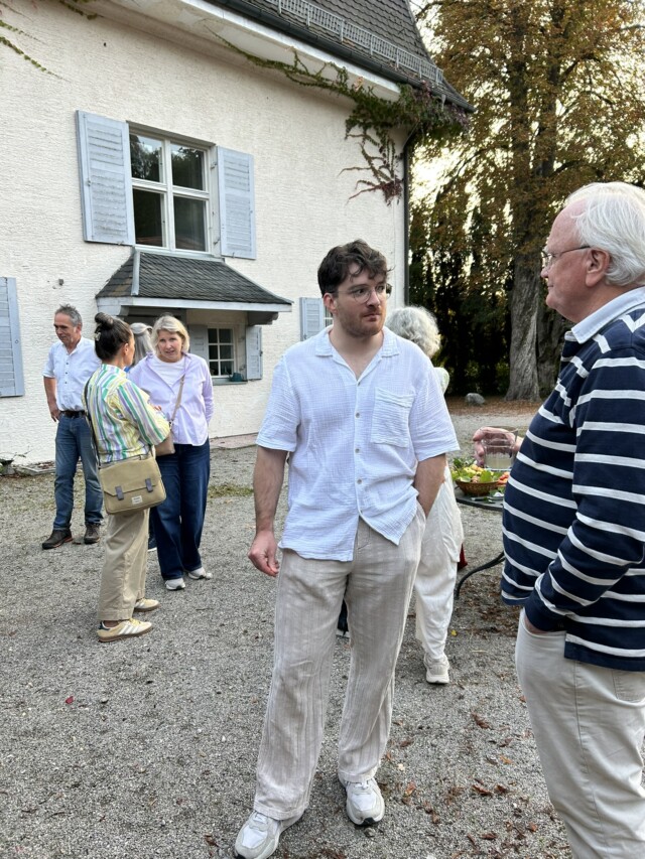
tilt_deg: -7.0
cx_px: 322
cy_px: 430
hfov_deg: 53.1
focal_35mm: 26
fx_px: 646
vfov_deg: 67.3
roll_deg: +0.9
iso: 50
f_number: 1.5
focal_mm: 5.7
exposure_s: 1/121
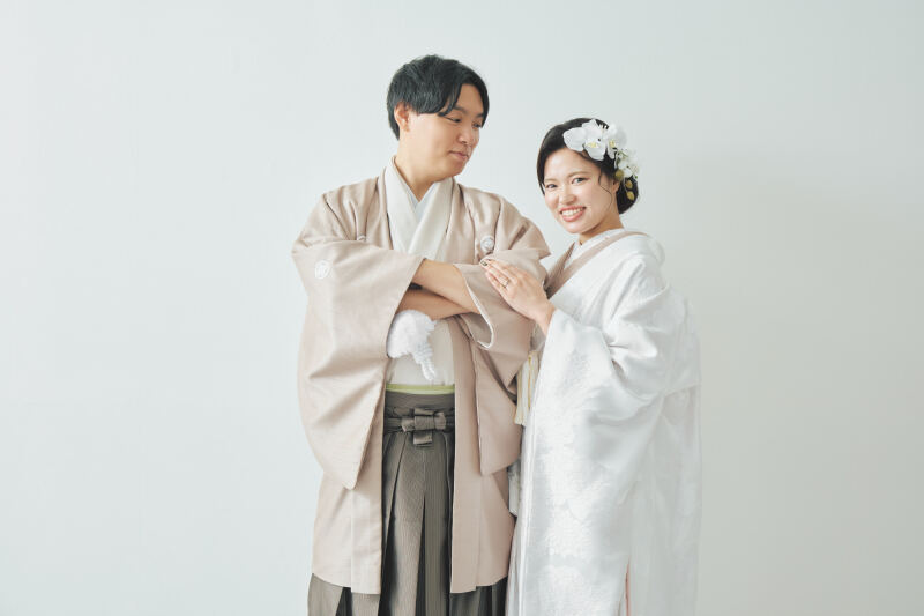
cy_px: 308
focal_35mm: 40
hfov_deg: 48.5
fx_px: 1026
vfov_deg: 33.4
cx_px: 462
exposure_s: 1/100
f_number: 5.6
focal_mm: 26.5
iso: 320
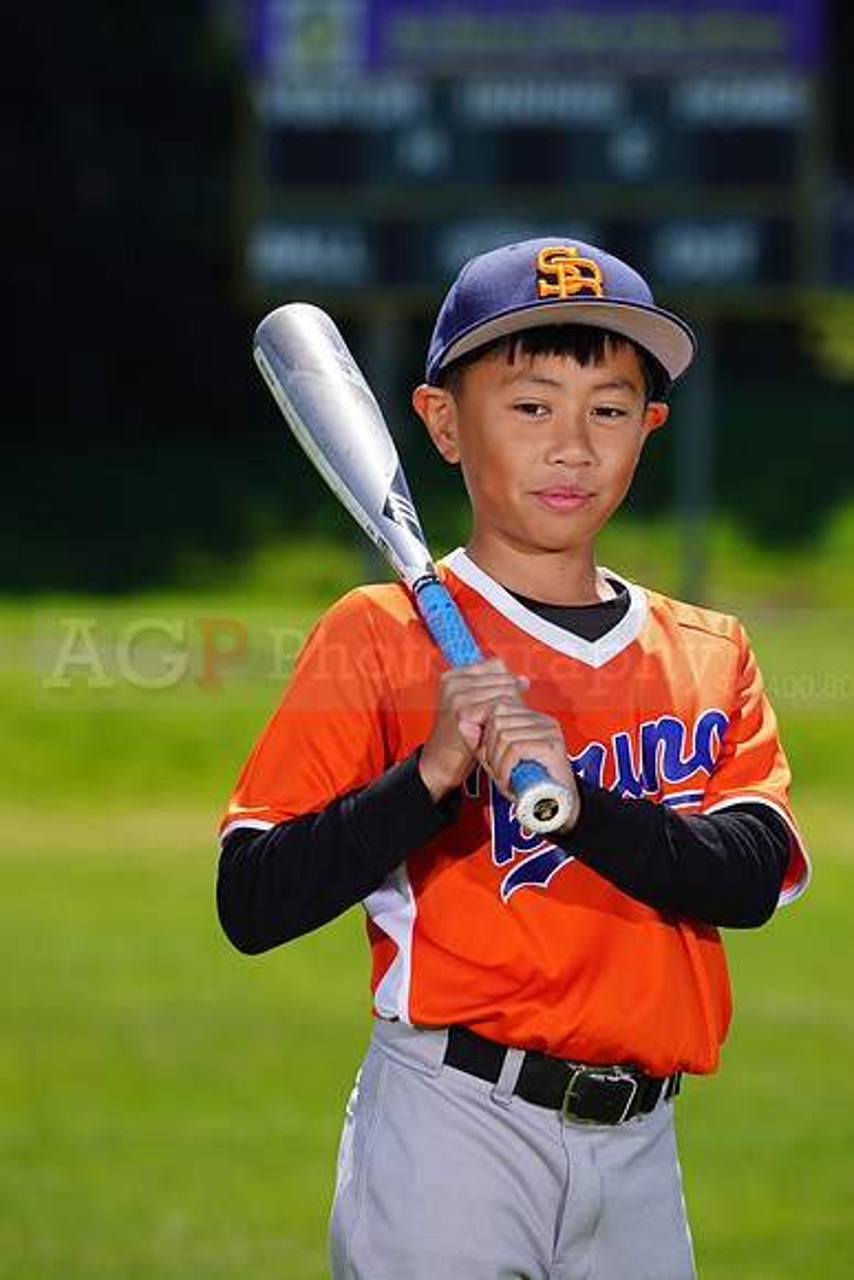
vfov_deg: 7.8
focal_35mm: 265
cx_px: 427
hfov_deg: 5.2
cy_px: 640
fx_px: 9423
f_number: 8
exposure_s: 1/250
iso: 100
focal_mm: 265
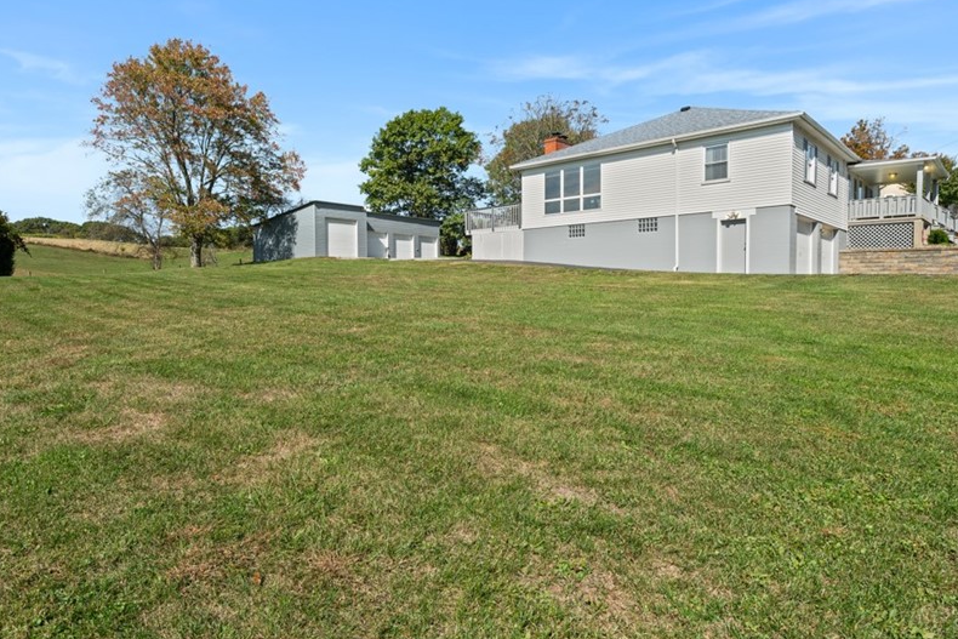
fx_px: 586
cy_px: 308
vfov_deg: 57.2
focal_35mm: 22
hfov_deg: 78.5
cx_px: 456
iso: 400
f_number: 8
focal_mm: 16
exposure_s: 1/250
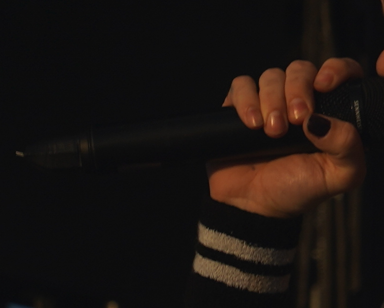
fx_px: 8265
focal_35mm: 727
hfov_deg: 2.6
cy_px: 277
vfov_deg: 2.1
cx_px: 1102
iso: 100
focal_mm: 105
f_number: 8
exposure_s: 1/500
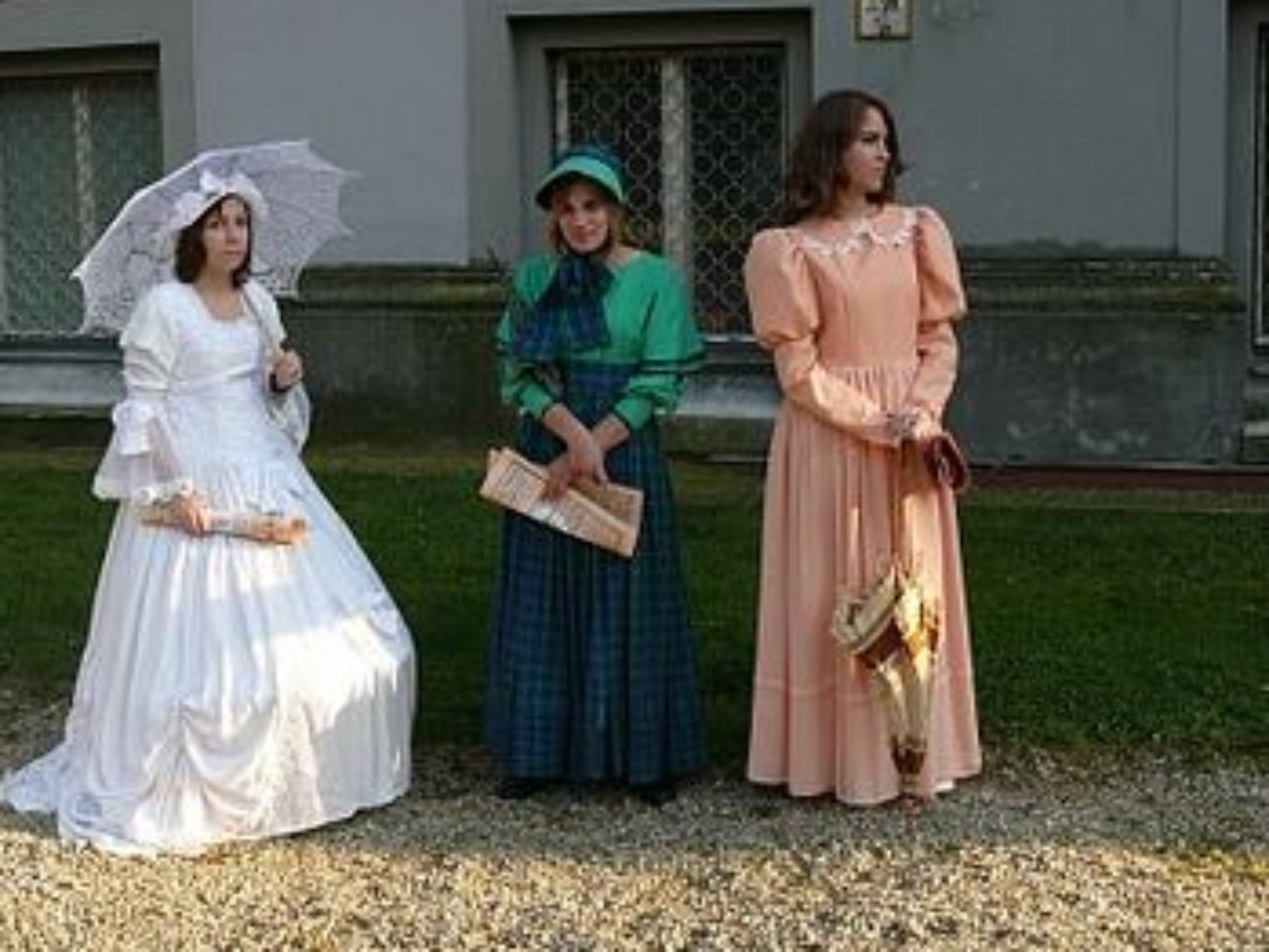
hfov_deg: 40.4
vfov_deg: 30.9
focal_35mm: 47
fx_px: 1724
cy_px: 421
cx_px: 600
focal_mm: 8.2
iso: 100
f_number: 4
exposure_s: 1/200
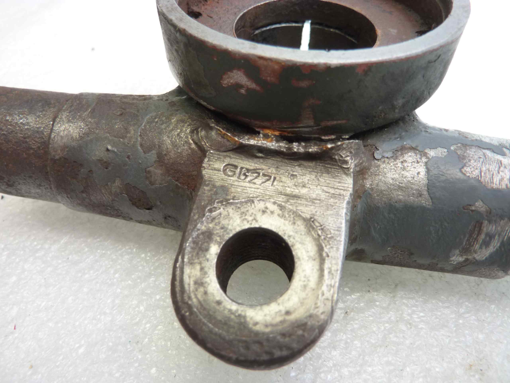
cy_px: 192
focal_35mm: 25
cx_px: 255
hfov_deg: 69.4
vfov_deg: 54.9
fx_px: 368
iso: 125
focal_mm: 4.1
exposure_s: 1/8
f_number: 3.3
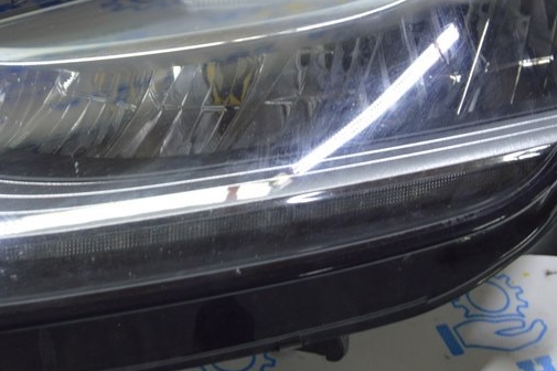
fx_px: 1083
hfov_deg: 28.8
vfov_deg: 19.2
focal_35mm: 70
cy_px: 62
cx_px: 237
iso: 400
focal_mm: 23
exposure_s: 1/20
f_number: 5.6
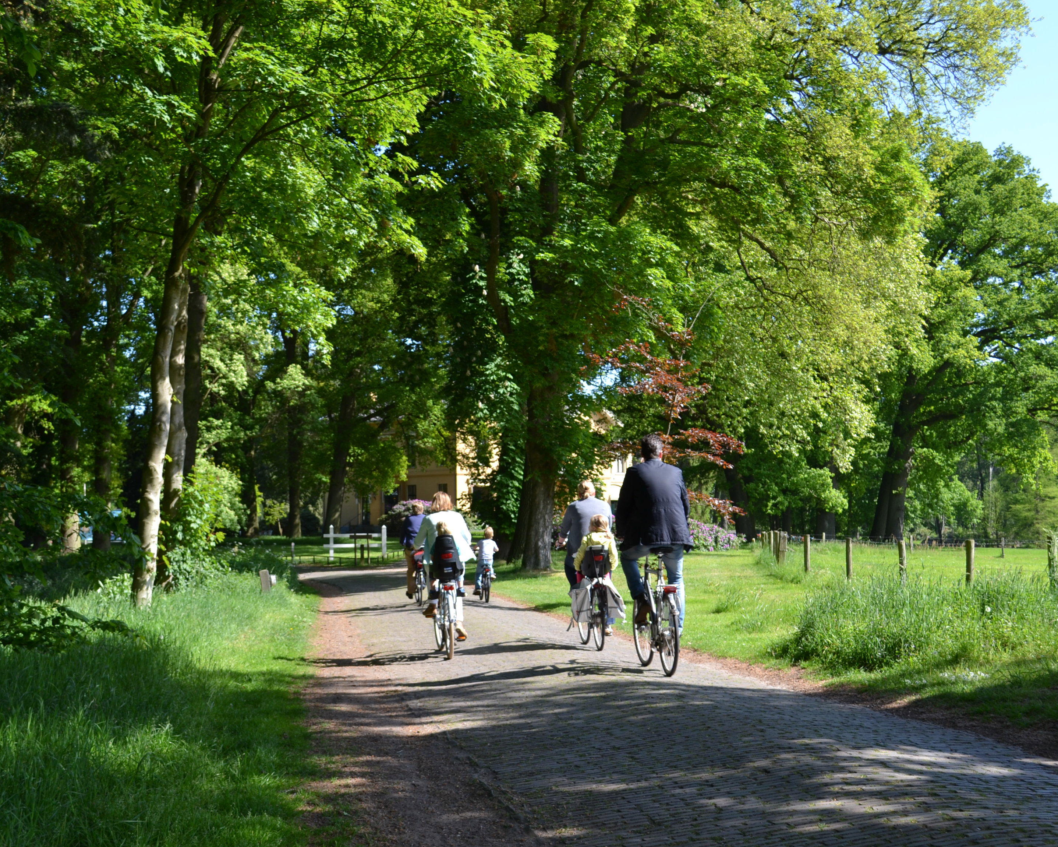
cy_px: 423
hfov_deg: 42.0
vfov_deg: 34.2
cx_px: 525
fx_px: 1378
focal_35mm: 44
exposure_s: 1/160
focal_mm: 26
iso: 100
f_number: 6.3
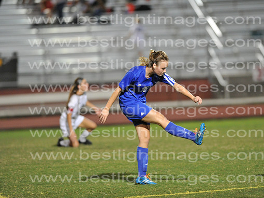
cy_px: 100
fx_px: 2500
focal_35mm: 328
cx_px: 146
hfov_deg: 6.0
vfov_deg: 4.5
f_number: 3.2
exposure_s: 1/400
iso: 5000
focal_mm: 300
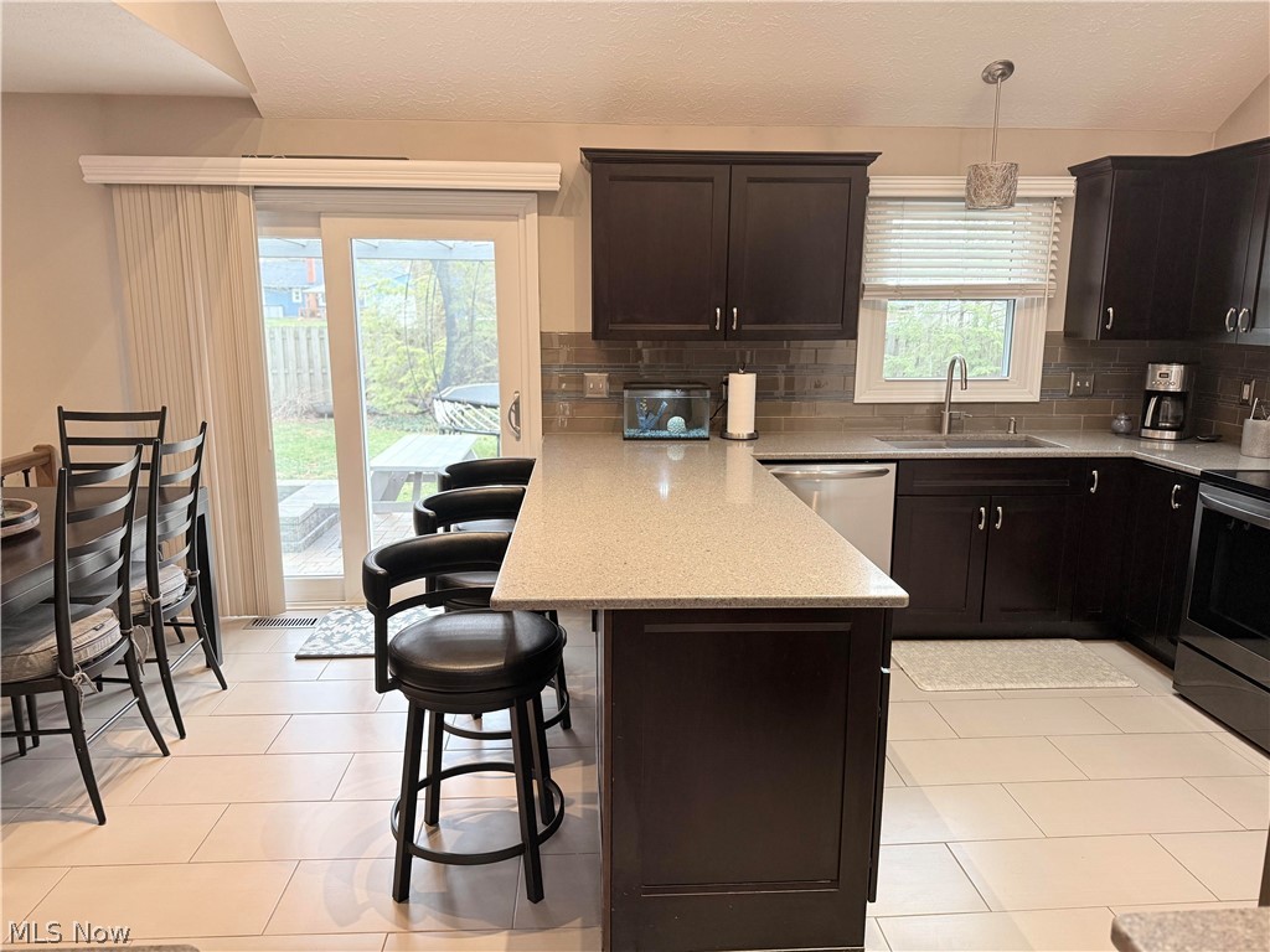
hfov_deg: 71.6
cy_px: 476
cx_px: 635
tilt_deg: -11.0
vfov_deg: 56.8
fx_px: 881
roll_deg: -0.3
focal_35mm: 24
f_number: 1.78
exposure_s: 1/60
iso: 250
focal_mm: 6.76
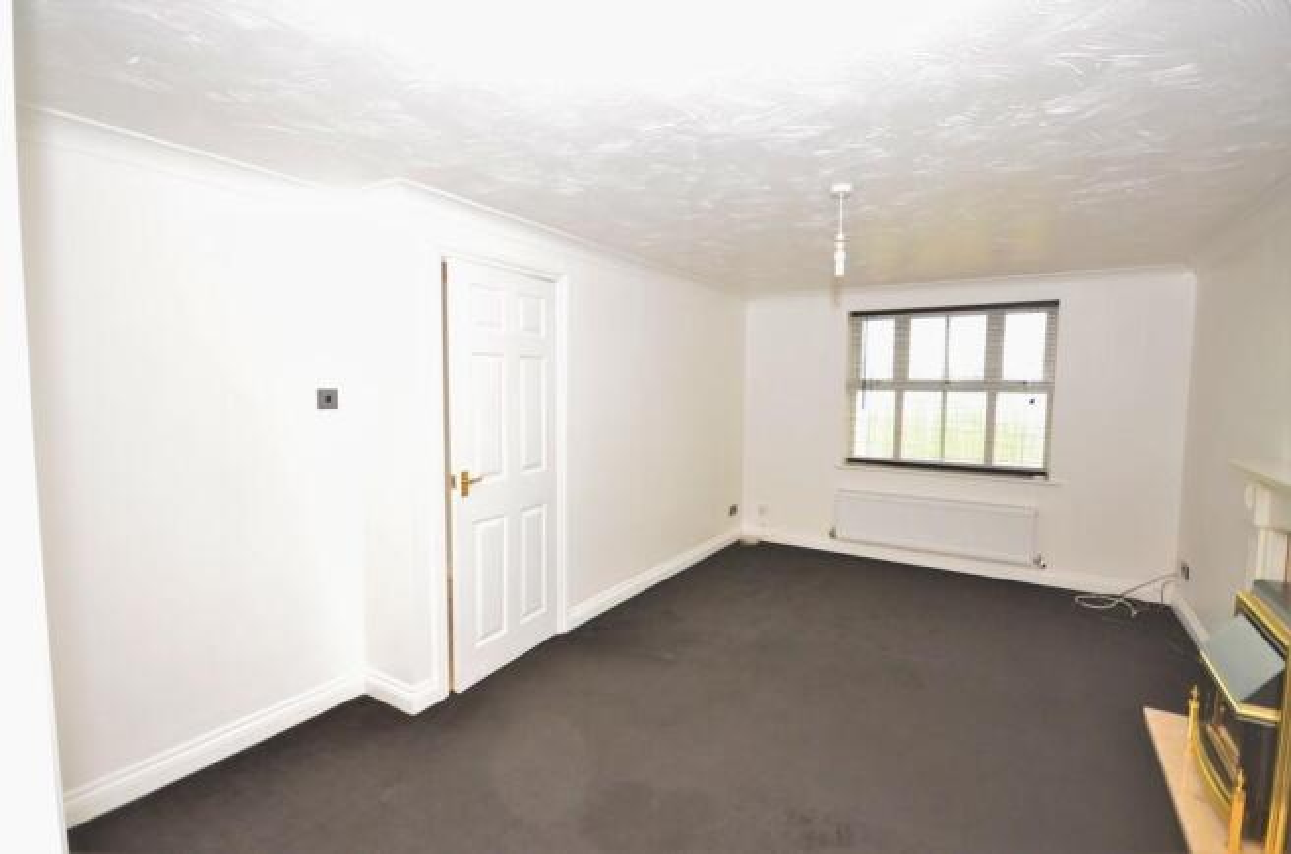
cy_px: 427
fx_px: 617
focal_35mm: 17
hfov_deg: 92.6
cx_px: 646
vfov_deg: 69.4
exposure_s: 1/60
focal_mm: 11.5
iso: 800
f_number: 4.2
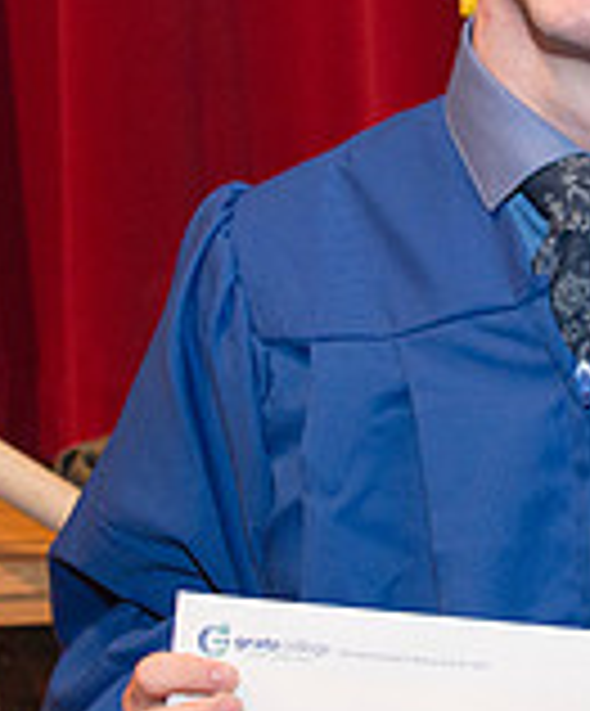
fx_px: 3525
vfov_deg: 11.5
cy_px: 315
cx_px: 561
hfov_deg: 9.5
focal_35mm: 165
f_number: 4
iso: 2000
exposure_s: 1/80
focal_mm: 40
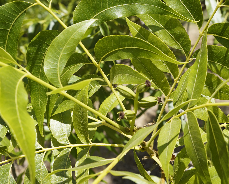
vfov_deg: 31.4
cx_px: 121
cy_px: 93
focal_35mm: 48
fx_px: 325
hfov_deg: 38.8
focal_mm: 28
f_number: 10
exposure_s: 1/100
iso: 100
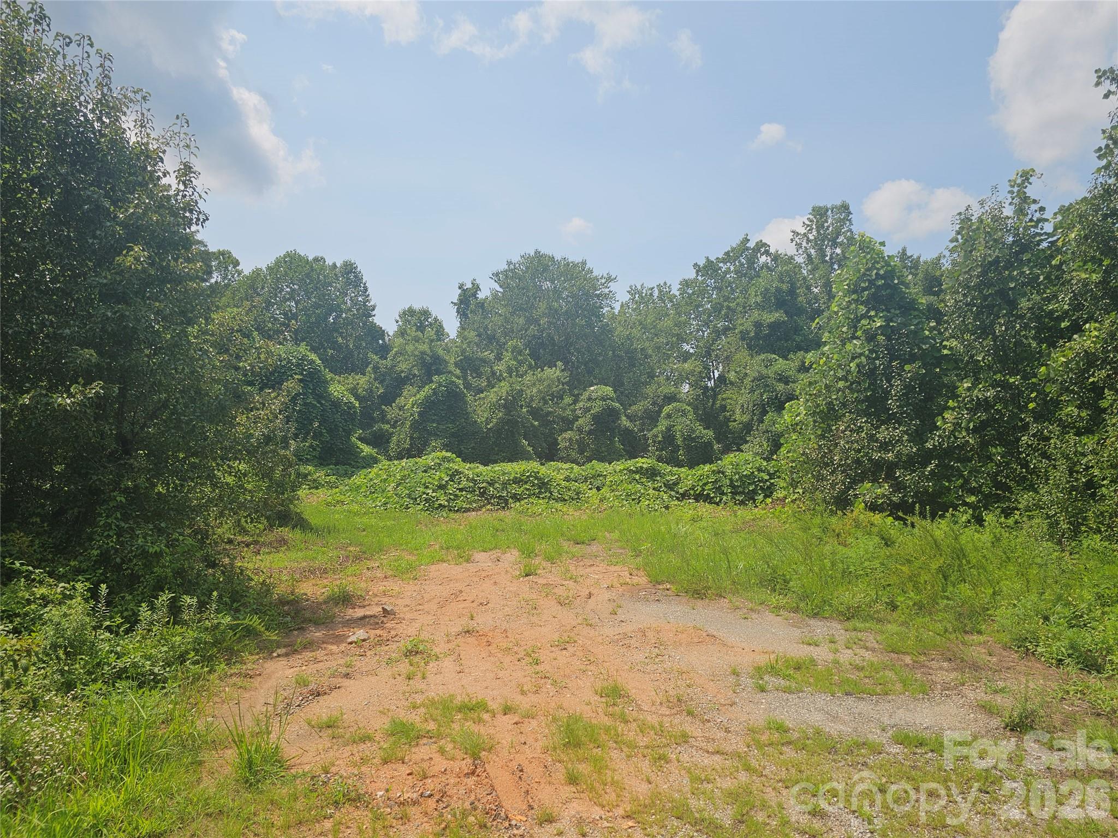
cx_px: 559
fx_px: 743
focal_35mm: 23
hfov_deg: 73.9
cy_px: 419
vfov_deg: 58.9
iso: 10
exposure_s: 1/1108
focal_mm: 6.3
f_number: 1.7
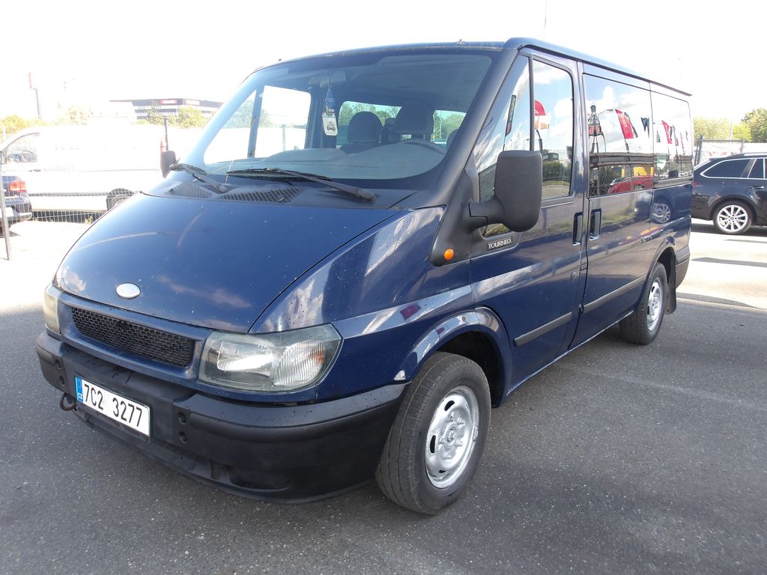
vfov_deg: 51.4
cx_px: 384
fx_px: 598
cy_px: 288
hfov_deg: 65.3
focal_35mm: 27
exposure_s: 1/222
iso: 100
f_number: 3
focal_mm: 4.9
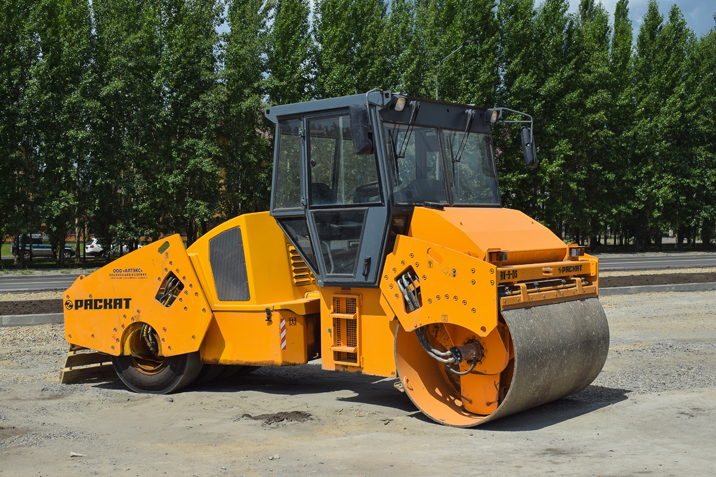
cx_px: 358
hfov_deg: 42.3
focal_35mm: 46
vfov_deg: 28.9
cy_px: 238
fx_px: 925
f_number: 7.1
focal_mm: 31
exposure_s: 1/1250
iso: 200
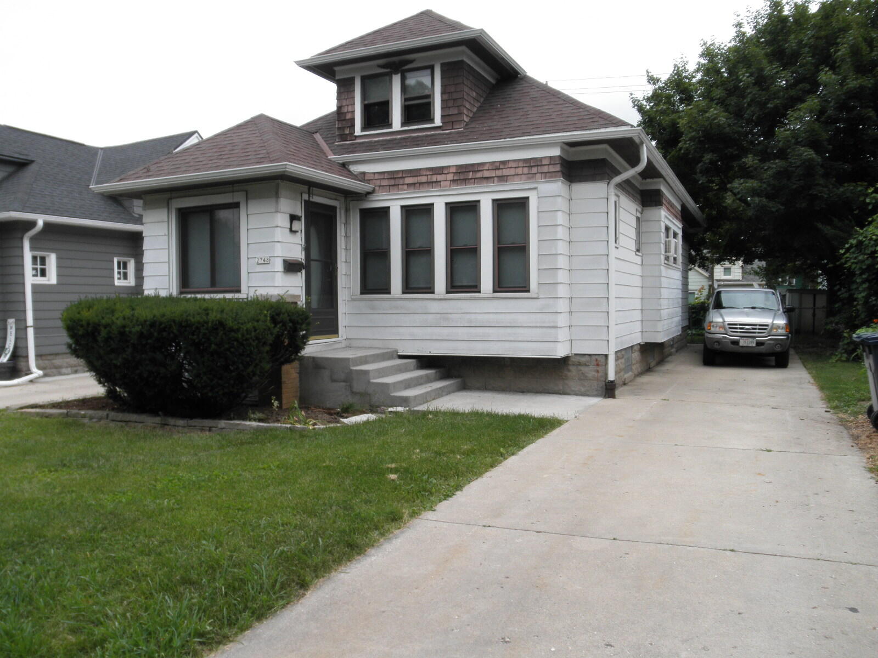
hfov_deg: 63.4
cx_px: 439
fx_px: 710
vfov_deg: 49.7
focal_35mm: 28
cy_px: 329
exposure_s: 1/160
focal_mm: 5
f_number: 3
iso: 64
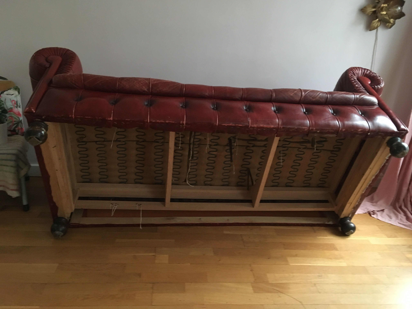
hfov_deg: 61.7
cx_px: 206
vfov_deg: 48.2
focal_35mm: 29
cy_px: 154
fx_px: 345
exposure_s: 1/17
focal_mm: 4.15
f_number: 2.2
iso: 400
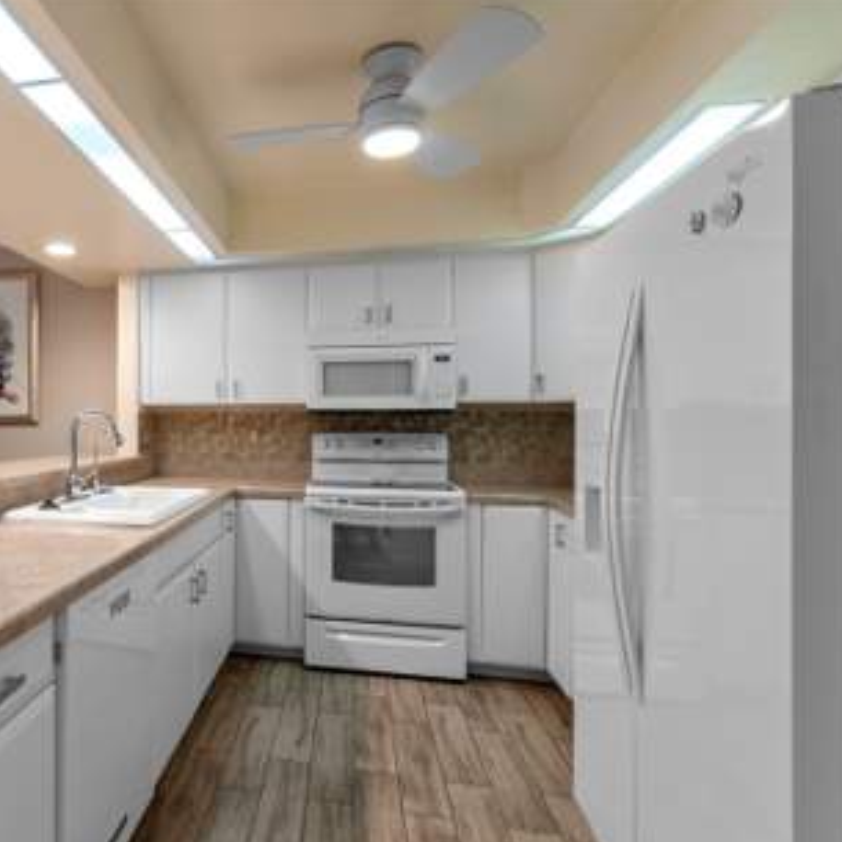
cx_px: 215
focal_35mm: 20
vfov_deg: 74.8
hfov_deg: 70.1
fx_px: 550
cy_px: 428
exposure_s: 1/2.5
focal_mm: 10
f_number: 8
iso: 200
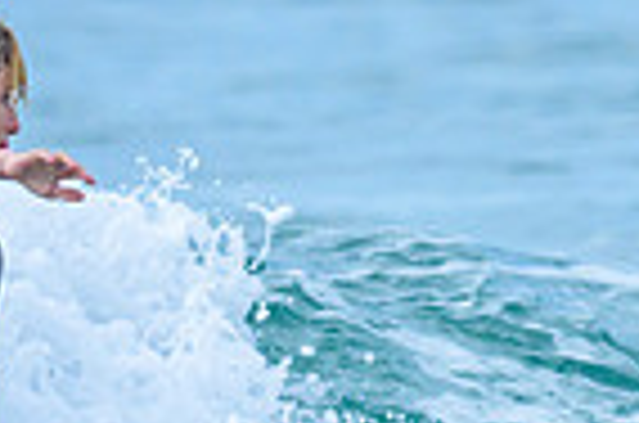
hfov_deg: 0.5
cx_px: 23
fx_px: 77837
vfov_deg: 0.3
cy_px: 370
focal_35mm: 4395
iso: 400
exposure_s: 1/3200
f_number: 6.3
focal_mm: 800
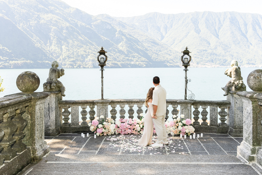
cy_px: 88
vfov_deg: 37.9
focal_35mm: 35
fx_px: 255
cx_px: 131
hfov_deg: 54.4
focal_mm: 35
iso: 250
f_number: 6.3
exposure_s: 1/250
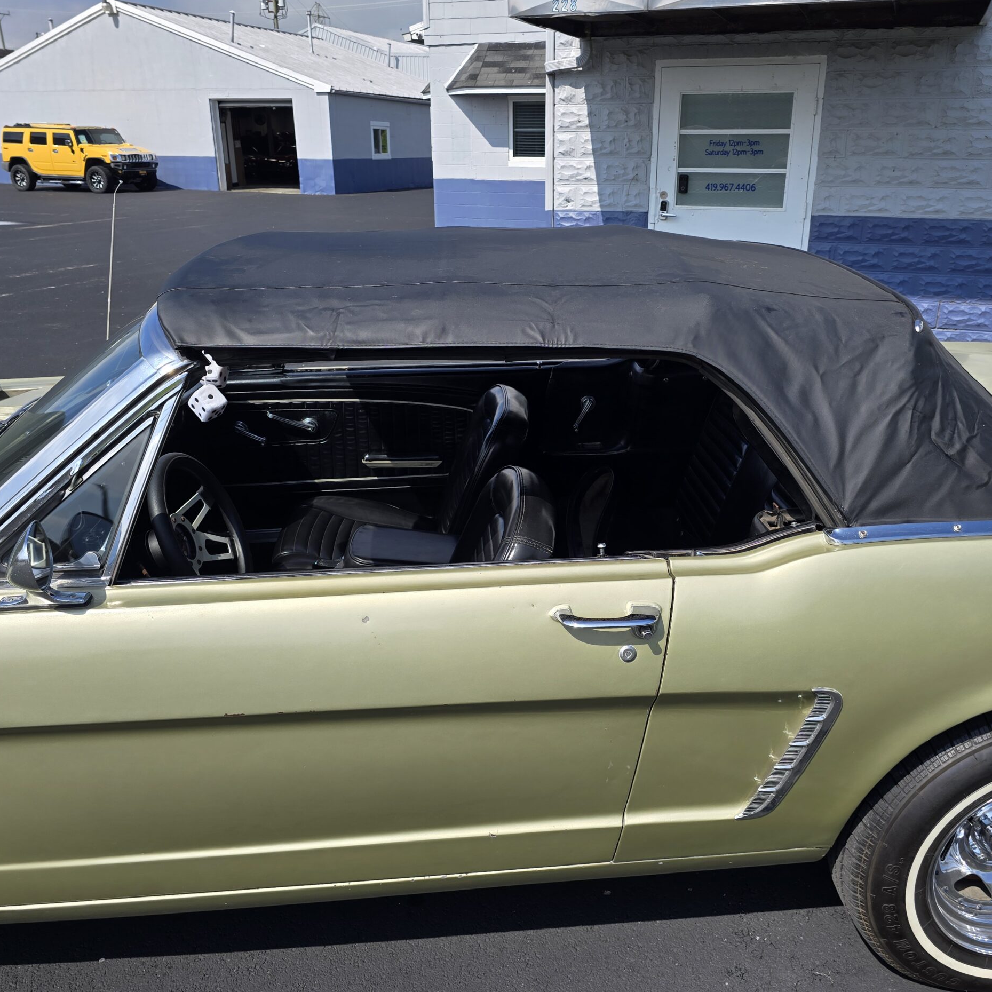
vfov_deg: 57.3
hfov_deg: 57.2
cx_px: 532
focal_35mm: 28
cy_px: 480
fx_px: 908
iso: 12
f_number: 1.7
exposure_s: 1/771
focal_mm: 6.3
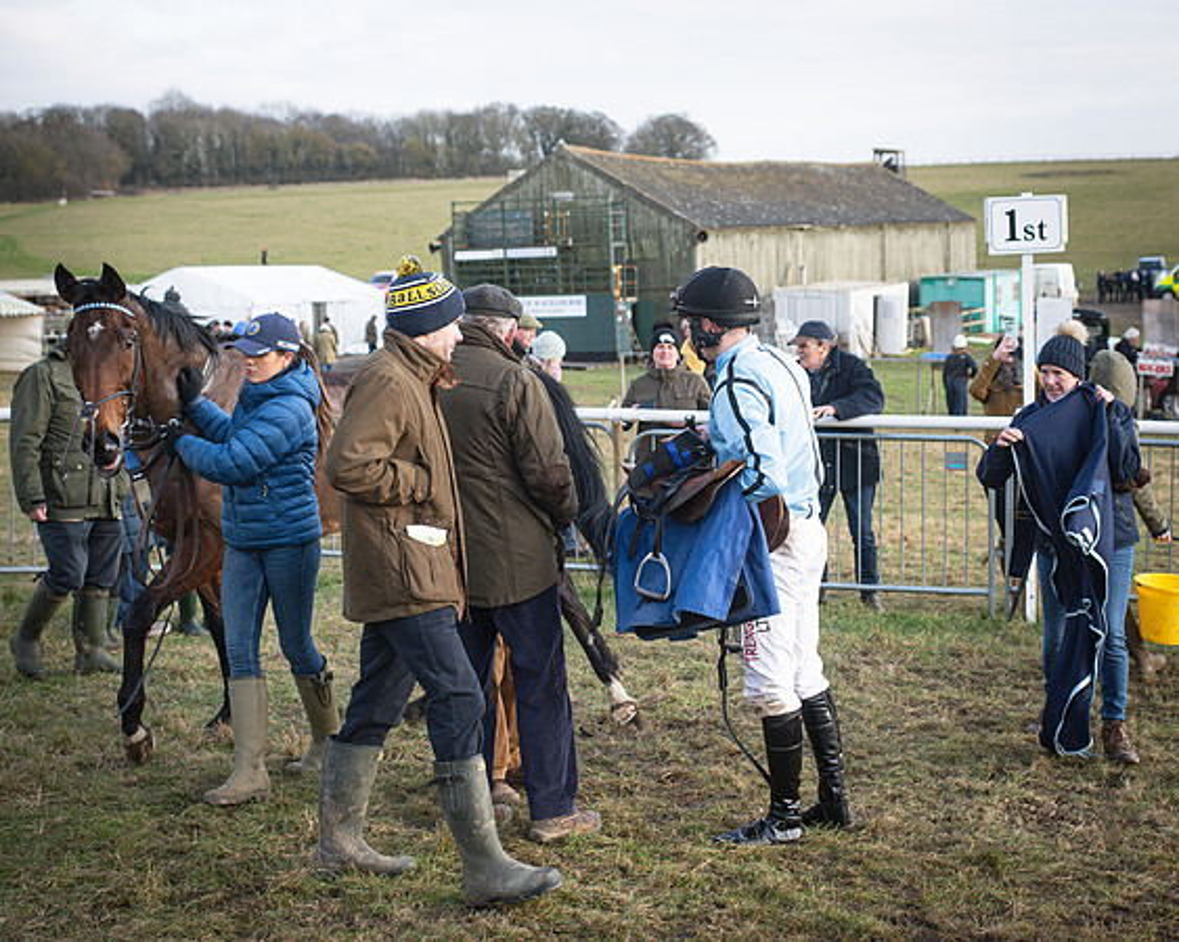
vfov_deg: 24.7
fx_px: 2154
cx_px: 707
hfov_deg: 30.5
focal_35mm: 62
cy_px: 428
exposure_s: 1/850
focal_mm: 50
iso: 250
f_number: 4
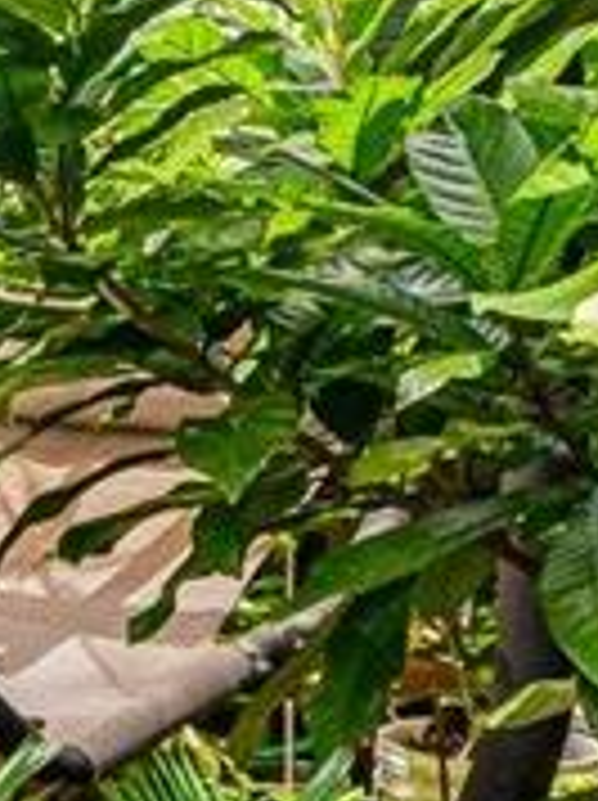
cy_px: 310
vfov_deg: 16.3
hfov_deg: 7.6
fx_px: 2794
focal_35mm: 121
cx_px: -1897
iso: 200
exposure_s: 1/100
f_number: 9
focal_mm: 14
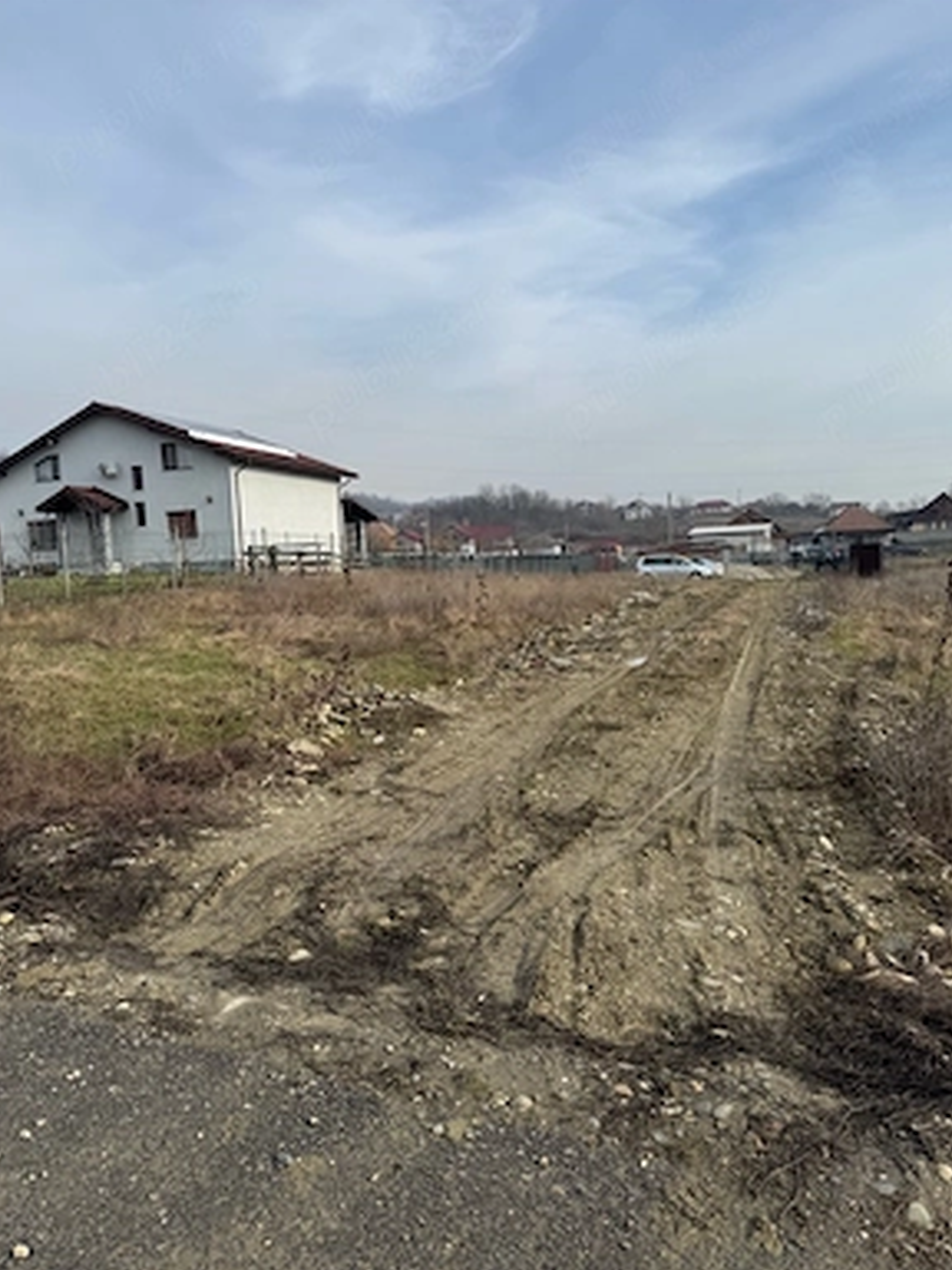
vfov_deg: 69.4
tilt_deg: -5.5
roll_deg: +2.3
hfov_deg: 54.9
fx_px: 917
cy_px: 652
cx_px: 476
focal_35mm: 25
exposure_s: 1/4049
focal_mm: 6.76
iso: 80
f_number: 1.78
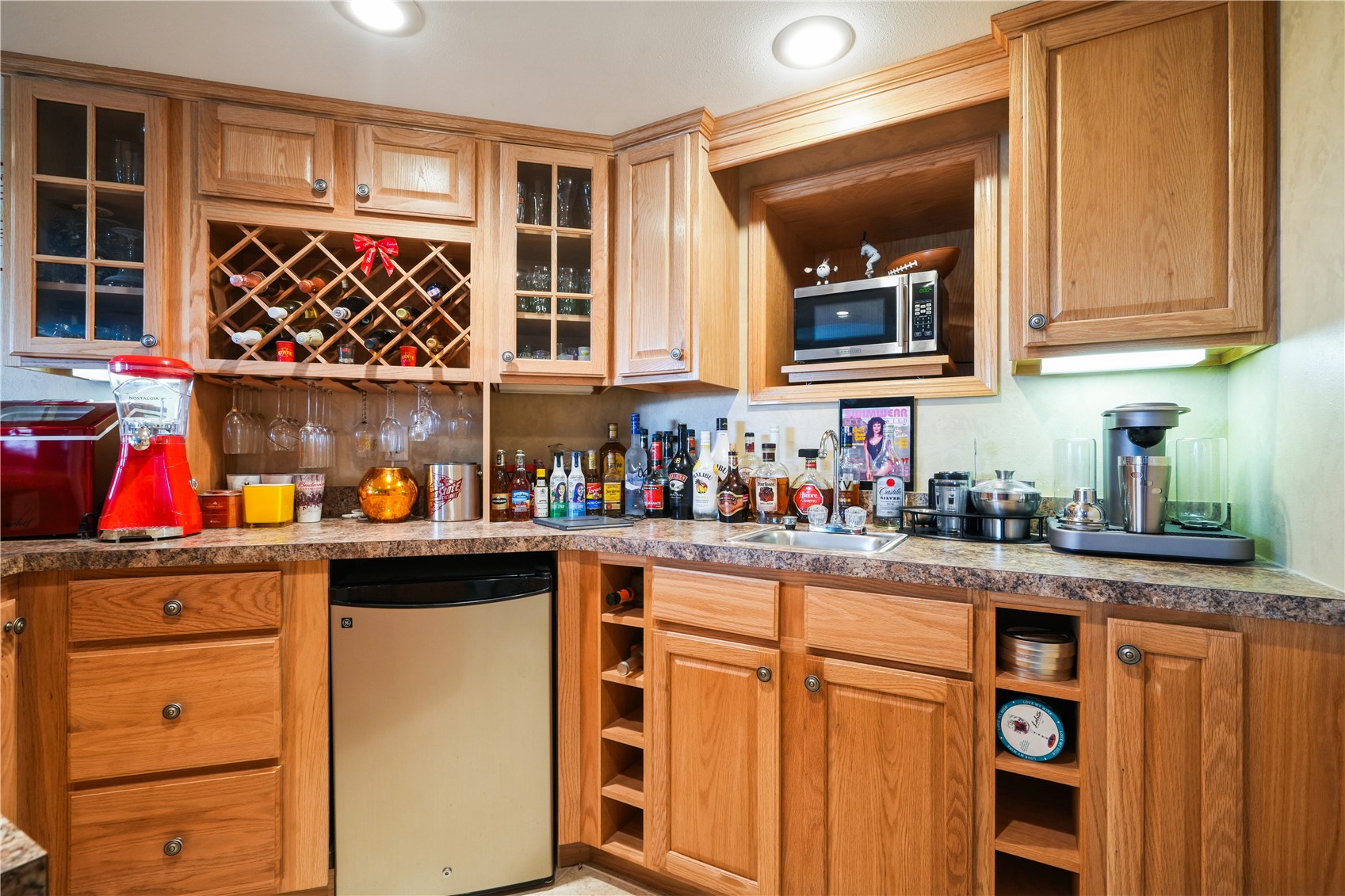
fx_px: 598
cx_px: 672
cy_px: 448
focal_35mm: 16
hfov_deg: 96.7
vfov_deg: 73.7
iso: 400
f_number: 10
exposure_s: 1/3.33
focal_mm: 16
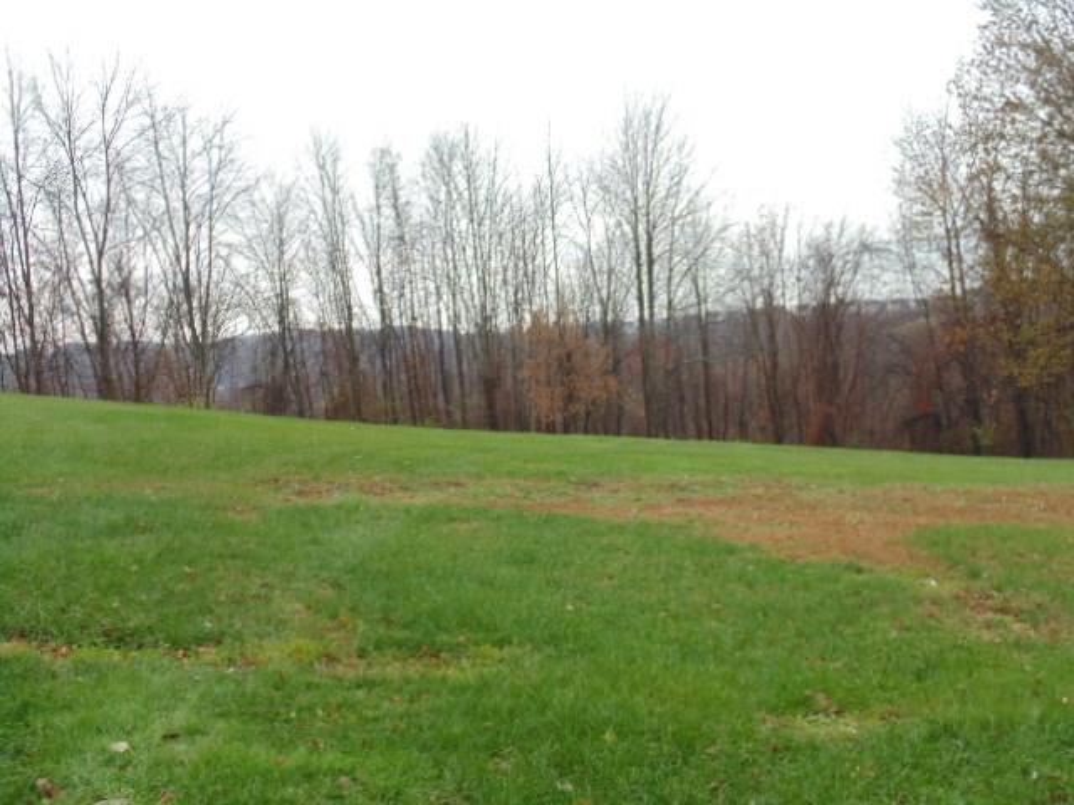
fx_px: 1272
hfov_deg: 45.8
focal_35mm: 41
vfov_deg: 35.1
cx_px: 537
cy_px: 402
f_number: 3.6
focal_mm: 7.4
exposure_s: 1/30
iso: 80
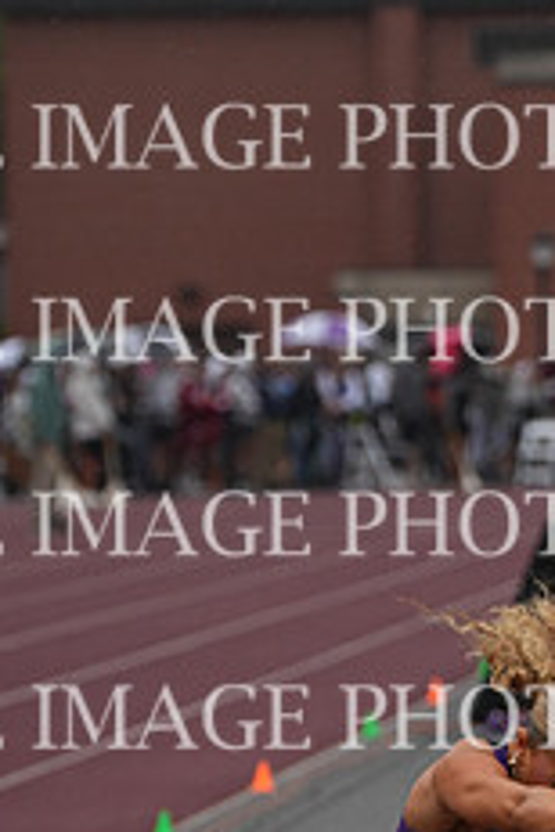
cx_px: 315
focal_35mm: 387
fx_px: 8949
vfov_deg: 5.3
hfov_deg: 3.6
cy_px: 814
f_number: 4
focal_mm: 154
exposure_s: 1/2000
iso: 800
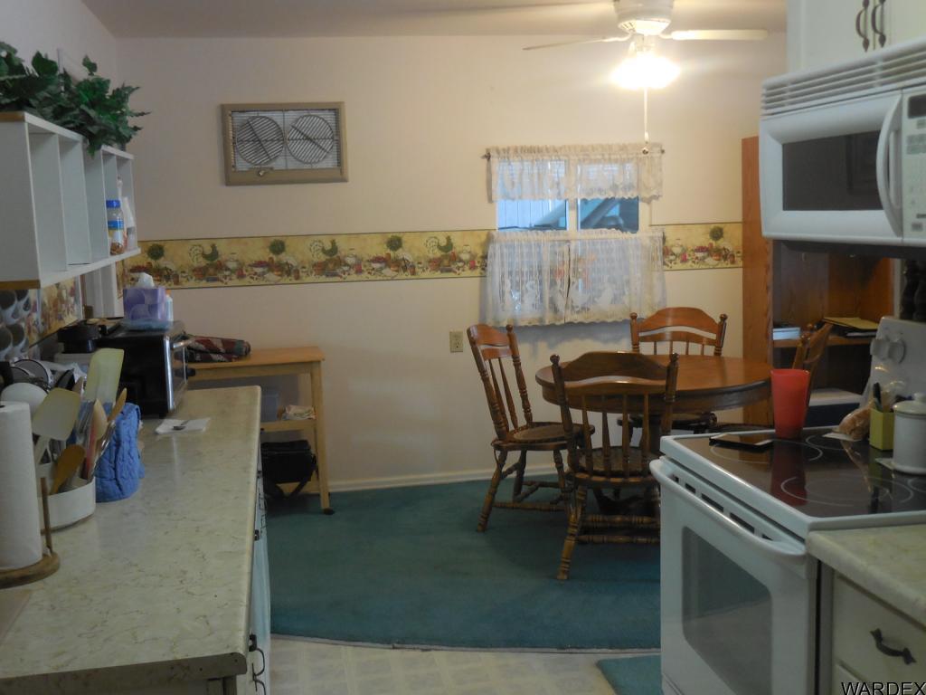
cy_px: 348
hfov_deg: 47.9
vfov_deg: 36.8
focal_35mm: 39
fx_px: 1043
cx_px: 463
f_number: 3.9
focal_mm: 7
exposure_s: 1/30
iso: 320
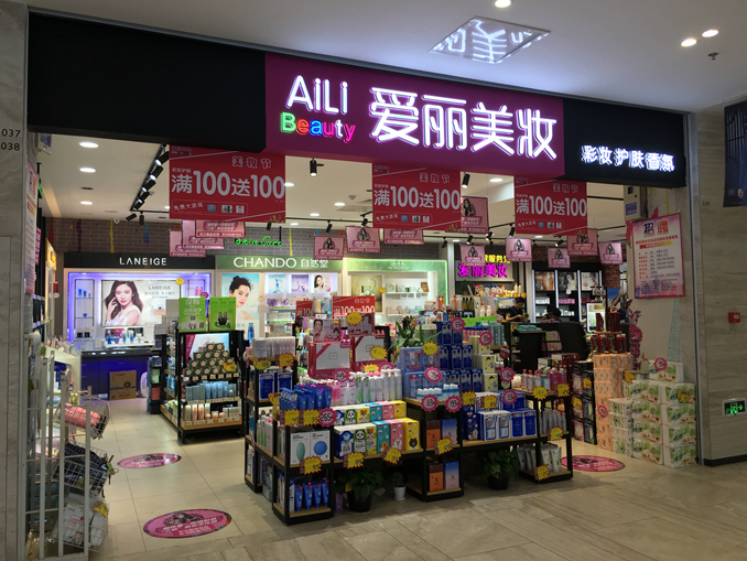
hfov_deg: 61.6
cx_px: 374
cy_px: 280
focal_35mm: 29
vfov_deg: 48.3
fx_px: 626
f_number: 2.2
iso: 32
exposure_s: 1/100
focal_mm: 4.15
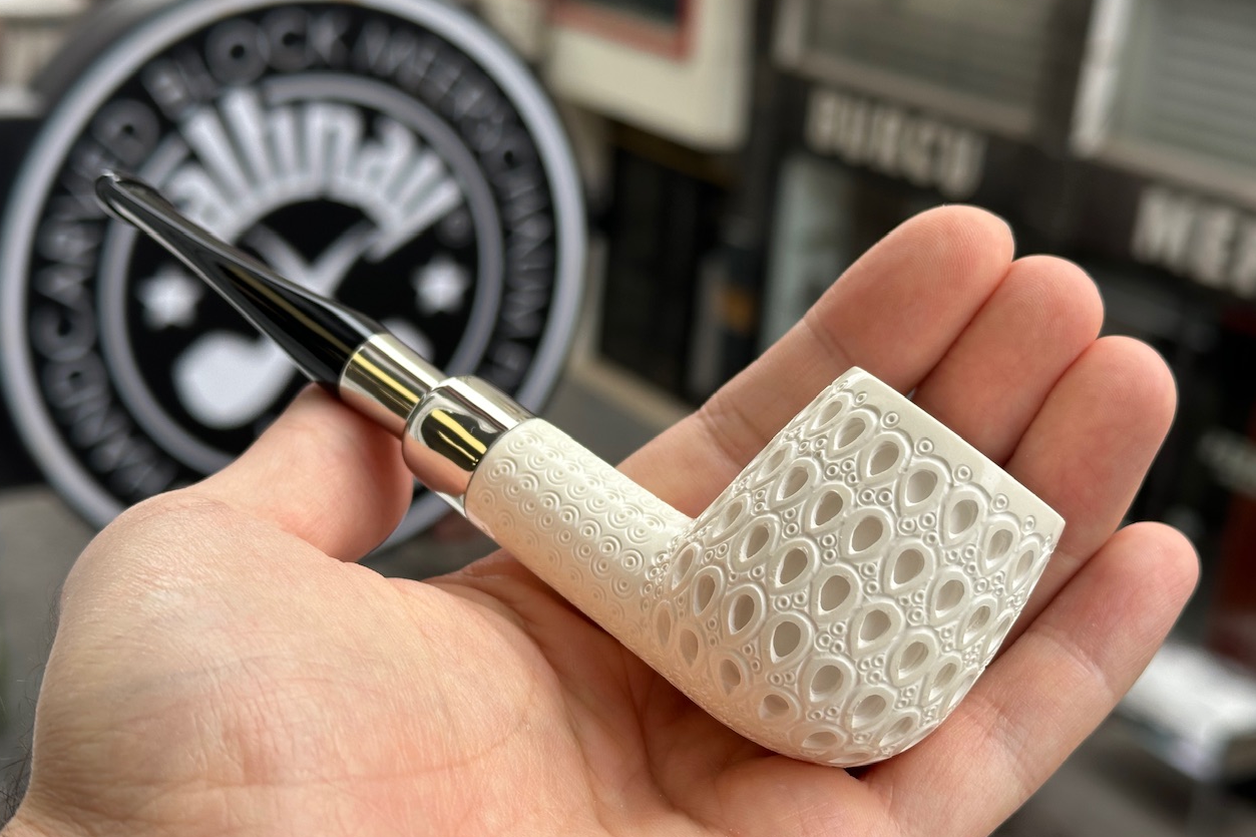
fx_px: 1779
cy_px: 434
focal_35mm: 51
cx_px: 626
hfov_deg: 38.9
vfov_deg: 26.5
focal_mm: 6.86
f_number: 1.78
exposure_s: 1/1050
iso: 64
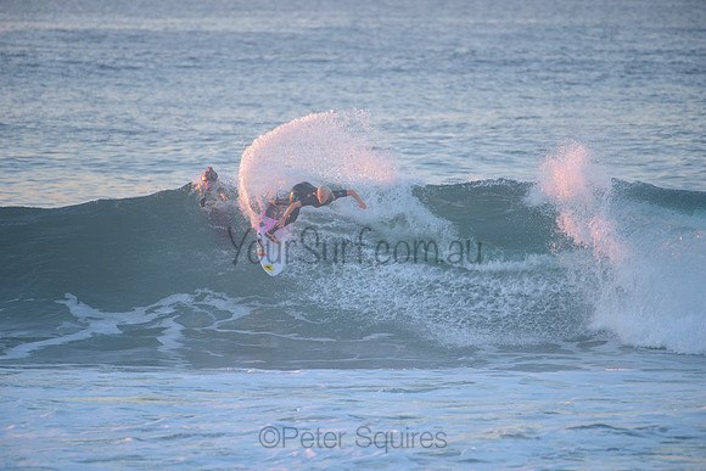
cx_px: 353
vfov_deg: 2.7
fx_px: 10114
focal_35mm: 516
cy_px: 236
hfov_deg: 4.0
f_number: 5.6
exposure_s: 1/400
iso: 720
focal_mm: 500
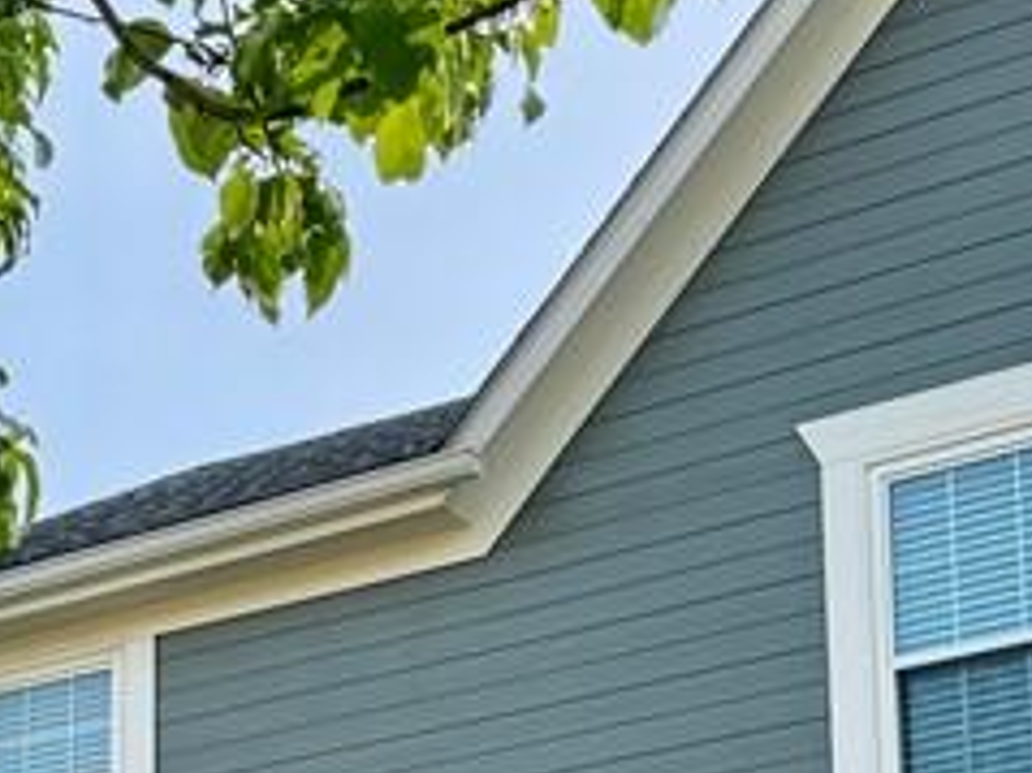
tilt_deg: +14.0
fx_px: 3069
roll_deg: +0.7
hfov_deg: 19.0
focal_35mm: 103
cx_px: 376
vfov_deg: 13.8
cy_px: 1015
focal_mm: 6.76
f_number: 1.78
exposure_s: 1/900
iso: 80
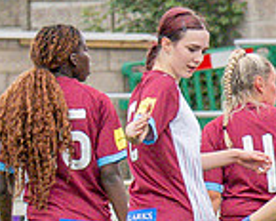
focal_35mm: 1606
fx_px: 13119
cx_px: 672
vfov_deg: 1.0
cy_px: 174
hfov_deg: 1.2
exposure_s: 1/2000
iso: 1000
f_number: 4
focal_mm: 135
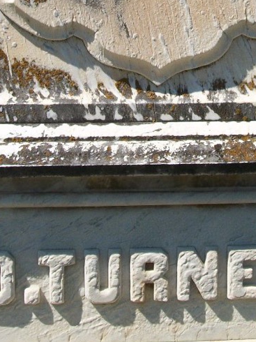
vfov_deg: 19.4
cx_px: 165
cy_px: -12
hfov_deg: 15.1
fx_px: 967
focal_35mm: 98
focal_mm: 7.1
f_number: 9.9
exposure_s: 1/160
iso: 80
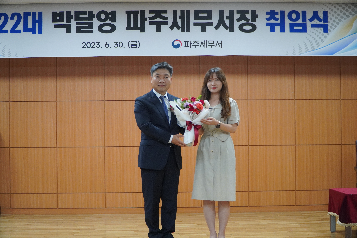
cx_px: 178
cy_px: 119
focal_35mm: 54
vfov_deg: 25.1
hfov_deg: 36.9
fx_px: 535
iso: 1600
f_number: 4
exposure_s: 1/160
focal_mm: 36
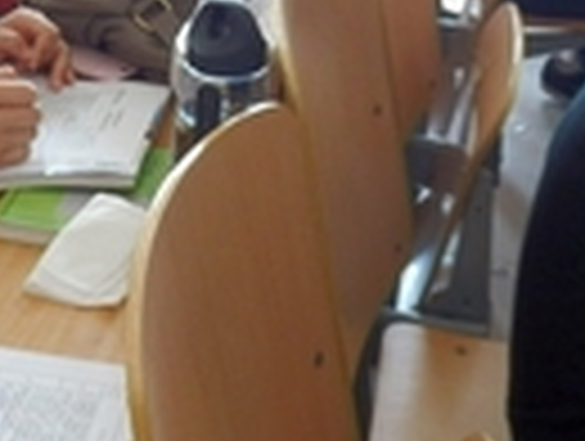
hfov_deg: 22.2
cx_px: 117
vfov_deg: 16.7
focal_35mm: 87
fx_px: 1473
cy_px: 11
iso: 200
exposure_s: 1/20
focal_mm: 4.9
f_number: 3.3
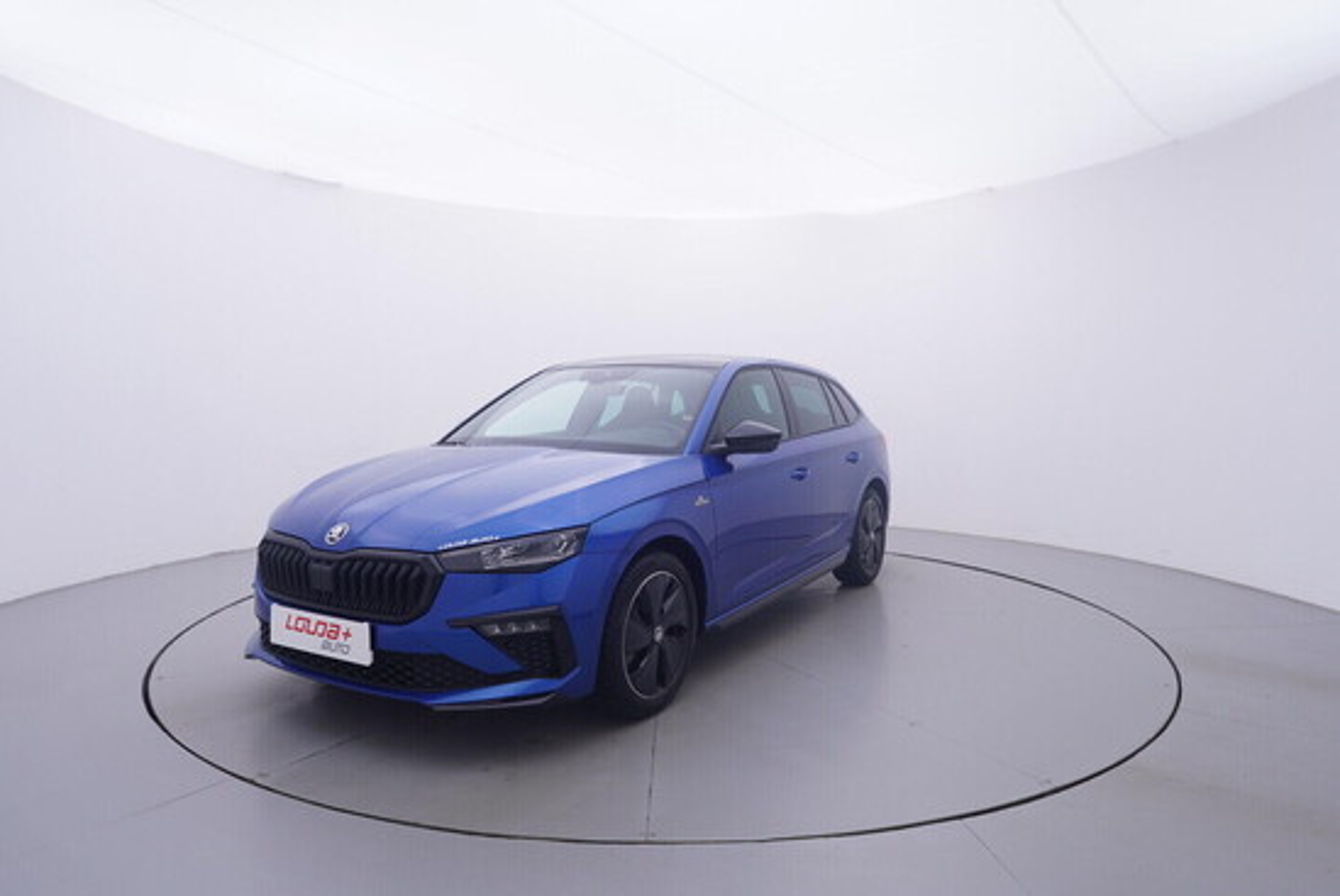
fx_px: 838
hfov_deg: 77.3
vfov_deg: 56.2
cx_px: 670
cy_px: 448
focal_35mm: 22
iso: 200
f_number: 5
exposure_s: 1/80
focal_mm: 15
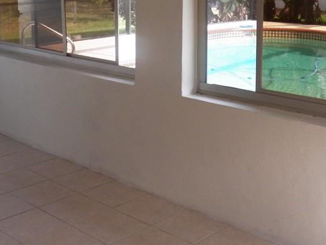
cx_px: 151
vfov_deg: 24.7
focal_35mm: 58
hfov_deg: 33.2
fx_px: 546
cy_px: 36
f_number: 2.8
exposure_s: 1/160
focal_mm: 4.9
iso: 125
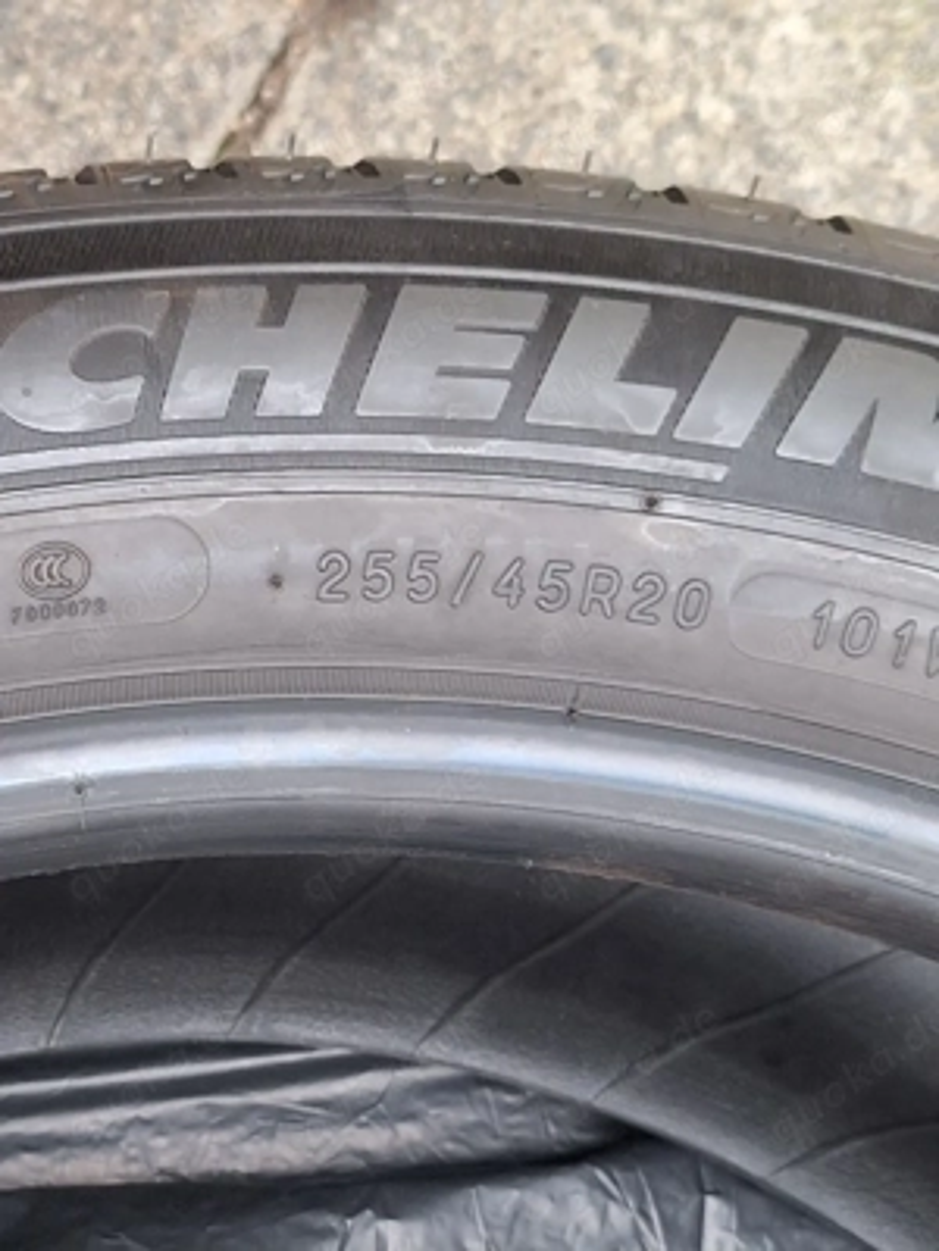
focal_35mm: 23
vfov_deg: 73.9
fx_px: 832
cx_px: 470
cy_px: 626
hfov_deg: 58.9
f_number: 1.8
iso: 200
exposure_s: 1/33
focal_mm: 5.54
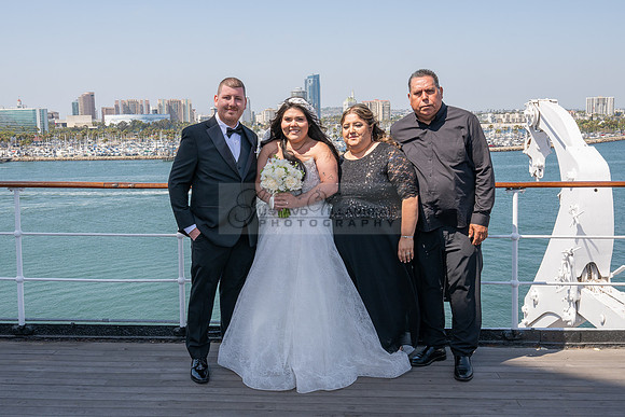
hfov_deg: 50.0
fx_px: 670
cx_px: 295
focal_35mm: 39
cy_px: 199
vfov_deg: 34.6
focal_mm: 32
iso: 200
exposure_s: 1/200
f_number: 11
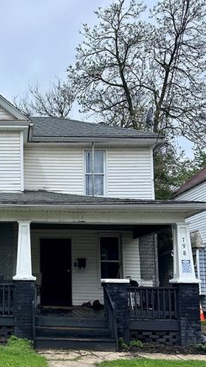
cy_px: 229
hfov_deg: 28.3
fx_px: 389
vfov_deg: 50.0
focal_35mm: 40
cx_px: 12
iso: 80
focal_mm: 6.86
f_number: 1.78
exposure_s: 1/5000
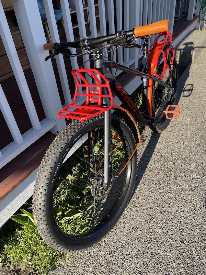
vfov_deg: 67.3
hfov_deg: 53.1
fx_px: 206
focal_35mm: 26
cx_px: 103
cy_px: 138
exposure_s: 1/755
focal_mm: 5.1
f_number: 1.6
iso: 32
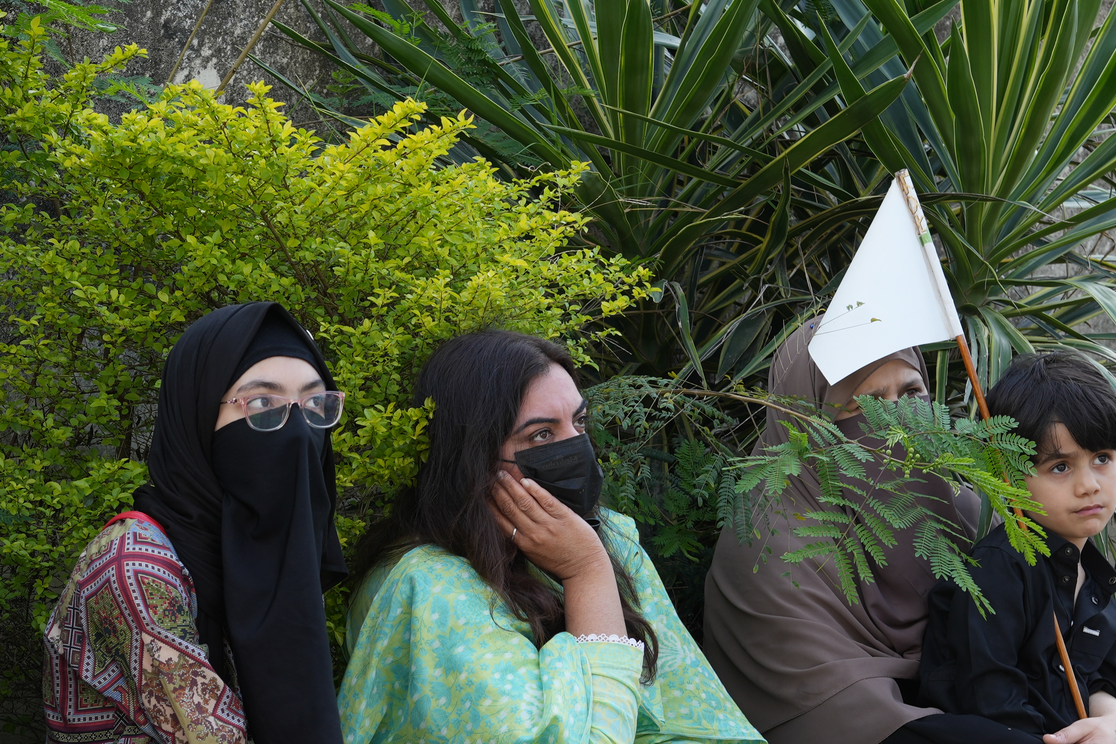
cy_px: 656
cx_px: 257
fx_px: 3214
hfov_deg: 19.5
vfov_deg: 13.1
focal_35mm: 104
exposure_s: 1/100
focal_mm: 45.3
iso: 100
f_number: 5
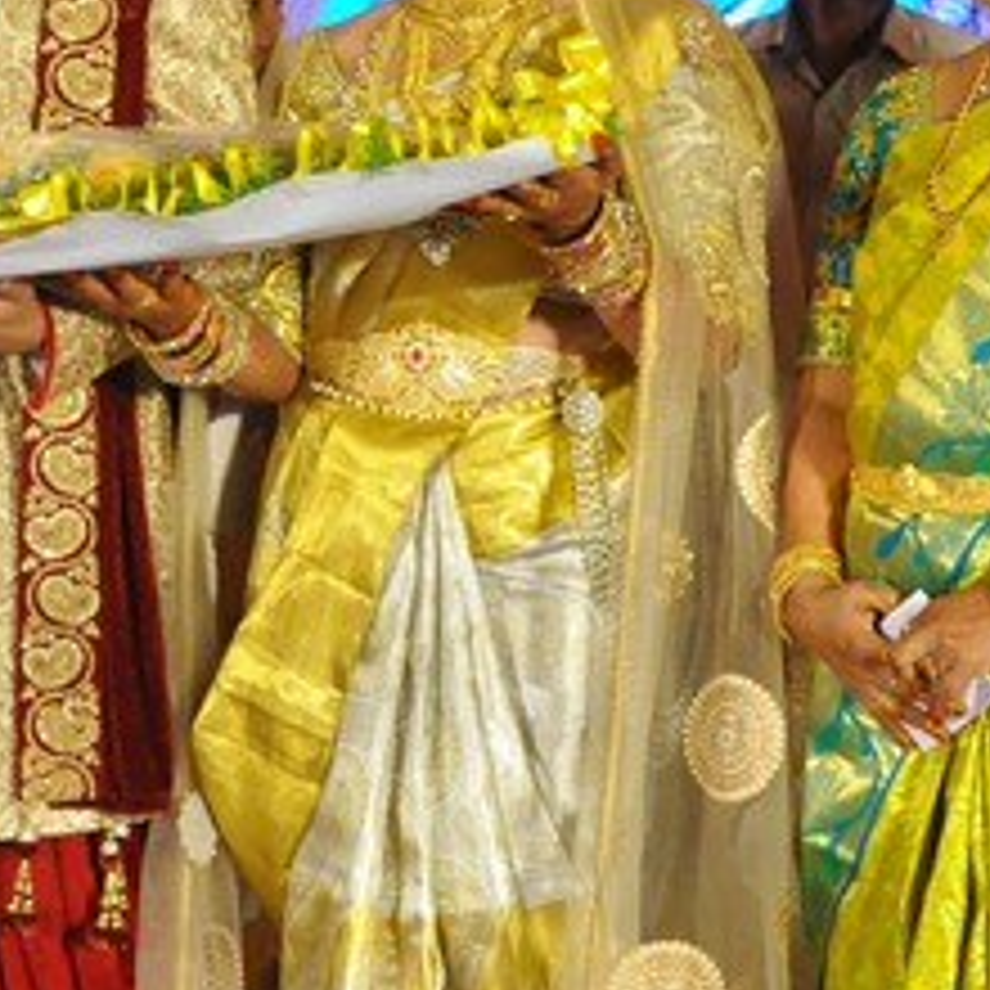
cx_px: 86
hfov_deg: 11.3
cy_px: 281
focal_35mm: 154
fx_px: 4983
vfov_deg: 11.3
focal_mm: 38
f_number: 6.3
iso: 1600
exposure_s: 1/125
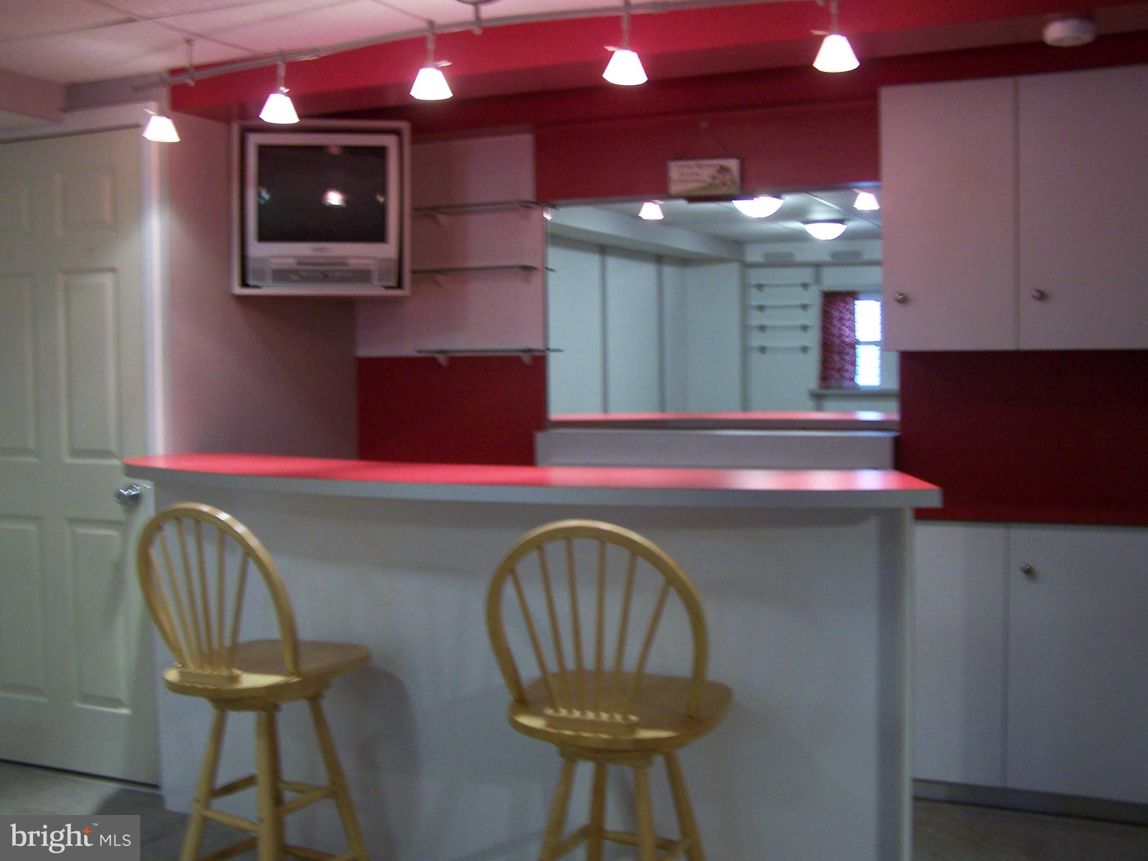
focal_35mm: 38
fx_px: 1260
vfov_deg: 37.7
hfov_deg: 49.0
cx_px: 574
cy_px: 430
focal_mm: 6.3
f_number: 2.8
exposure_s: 1/8
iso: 160
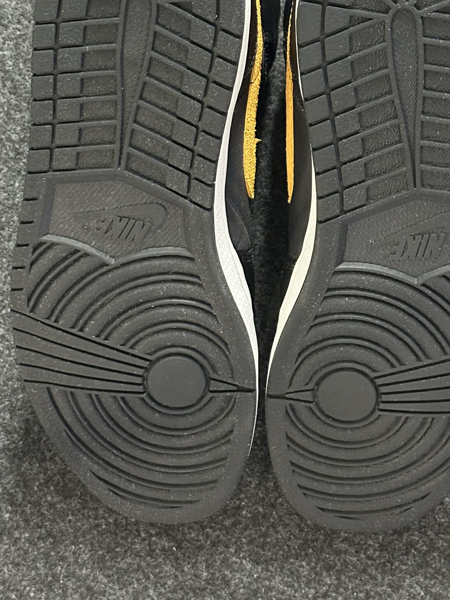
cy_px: 292
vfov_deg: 23.3
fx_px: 1456
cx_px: 270
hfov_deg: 17.6
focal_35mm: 84
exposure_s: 1/25
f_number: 1.78
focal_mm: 6.86
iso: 640
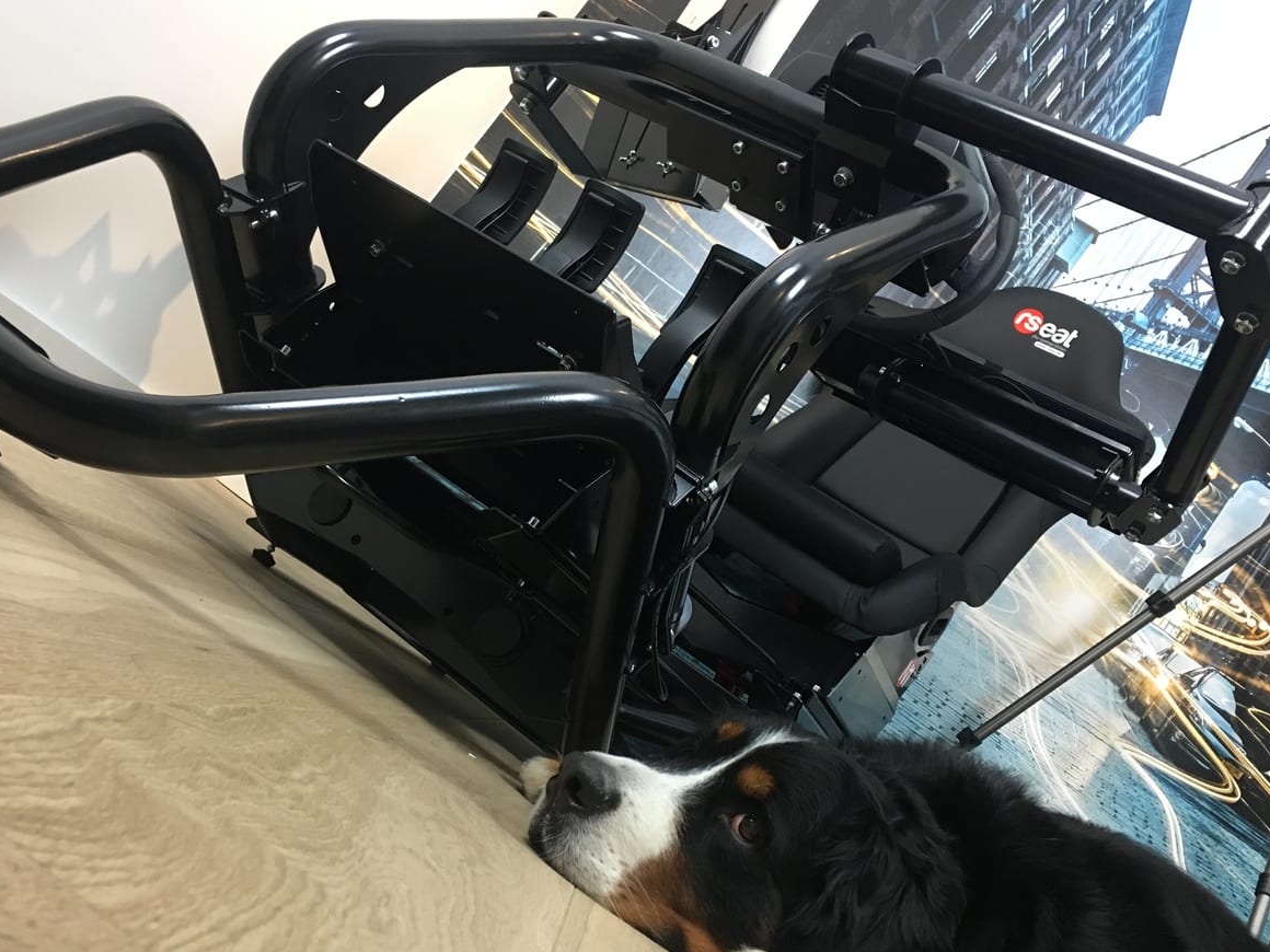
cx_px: 573
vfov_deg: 39.6
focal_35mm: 36
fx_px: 1321
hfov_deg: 51.3
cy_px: 520
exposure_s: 1/17
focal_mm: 4.15
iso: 100
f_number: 2.2
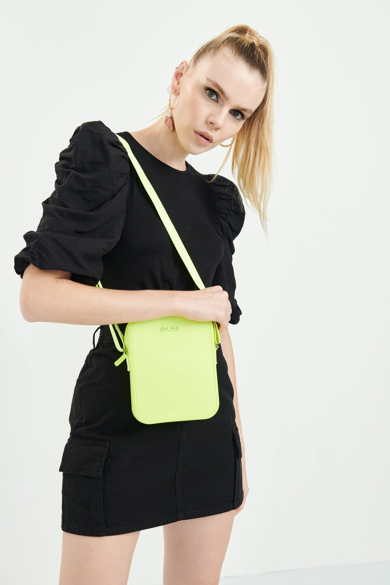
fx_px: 780
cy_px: 292
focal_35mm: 48
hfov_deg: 28.1
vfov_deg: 41.1
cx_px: 195
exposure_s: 1/160
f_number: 7.1
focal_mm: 48
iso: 250
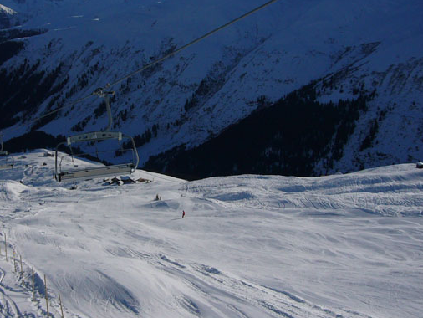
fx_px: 575
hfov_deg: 40.0
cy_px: 177
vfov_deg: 30.9
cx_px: 143
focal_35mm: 47
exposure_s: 1/1000
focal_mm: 4.6
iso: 80
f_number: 5.6
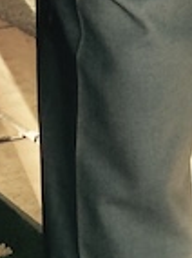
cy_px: -382
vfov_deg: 9.2
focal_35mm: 191
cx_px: -43
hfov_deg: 7.7
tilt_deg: -1.0
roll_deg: +0.5
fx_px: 1417
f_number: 2.2
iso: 40
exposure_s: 1/40
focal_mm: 4.15
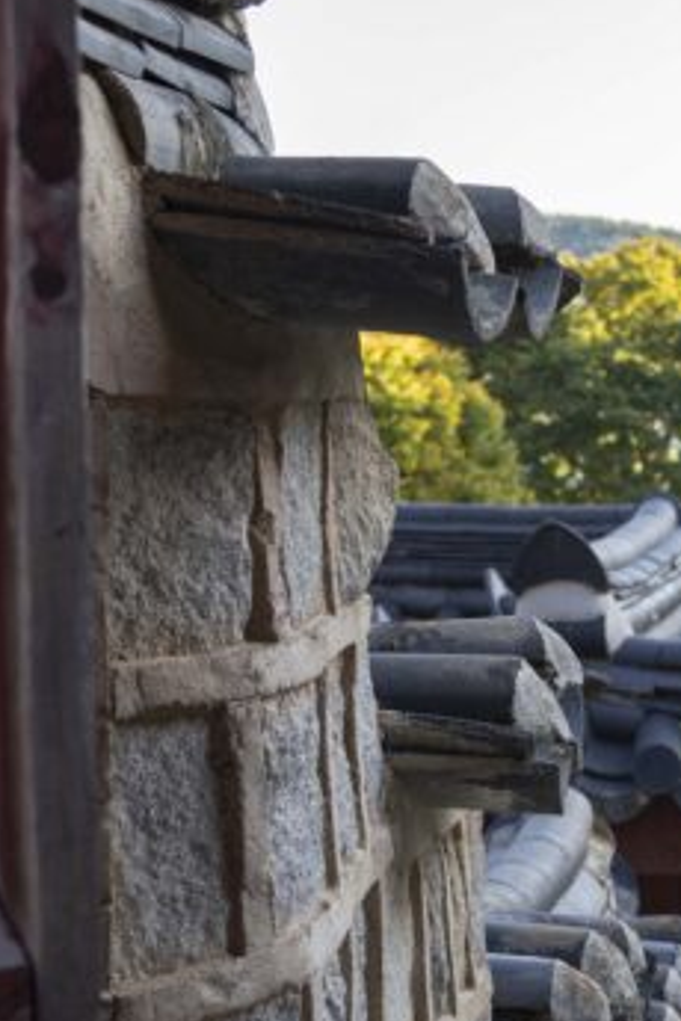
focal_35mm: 107
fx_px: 3036
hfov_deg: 12.5
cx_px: 789
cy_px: 758
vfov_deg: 19.0
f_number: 5.6
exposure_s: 1/80
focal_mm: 36
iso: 100
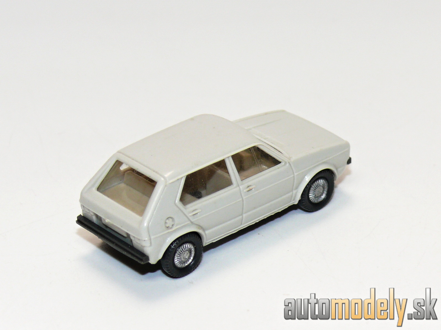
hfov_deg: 13.5
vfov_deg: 10.2
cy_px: 165
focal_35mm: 146
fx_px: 1860
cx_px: 220
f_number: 4
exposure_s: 1/30
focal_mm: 17.4
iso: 100
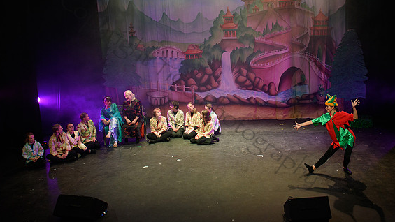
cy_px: 81
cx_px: 247
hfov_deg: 54.7
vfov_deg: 32.7
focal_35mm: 36
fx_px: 377
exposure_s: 1/80
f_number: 5.6
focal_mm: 27
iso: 1250
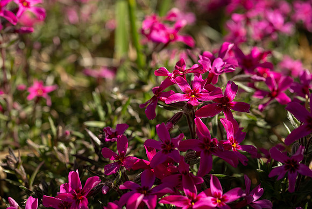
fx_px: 520
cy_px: 104
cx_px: 156
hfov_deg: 33.4
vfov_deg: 22.6
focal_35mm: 60
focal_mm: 60
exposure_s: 1/320
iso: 320
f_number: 11
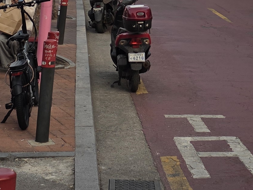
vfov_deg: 12.0
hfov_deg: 17.6
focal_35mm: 110
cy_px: -190
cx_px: 230
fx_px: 804
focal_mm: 6.25
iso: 12
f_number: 1.7
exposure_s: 1/154
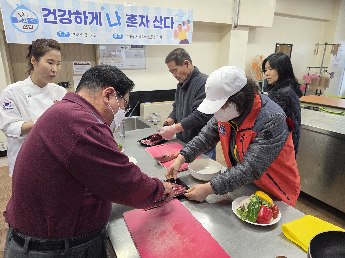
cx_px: 172
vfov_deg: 58.9
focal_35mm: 23
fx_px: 229
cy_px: 129
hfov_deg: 73.9
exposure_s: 1/120
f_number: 1.7
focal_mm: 6.3
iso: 200
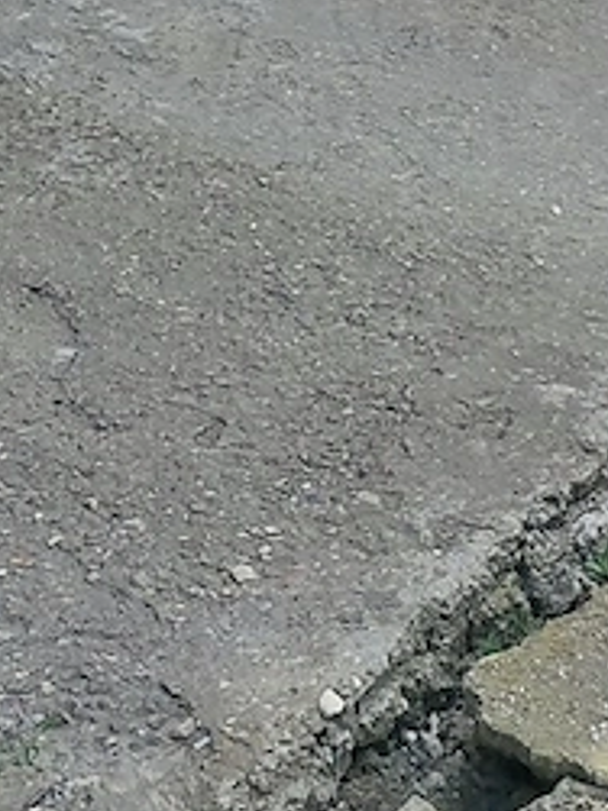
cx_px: -236
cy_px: -1286
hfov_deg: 10.8
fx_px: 3117
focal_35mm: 133
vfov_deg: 11.5
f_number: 1.8
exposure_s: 1/1661
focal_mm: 4.69
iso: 50
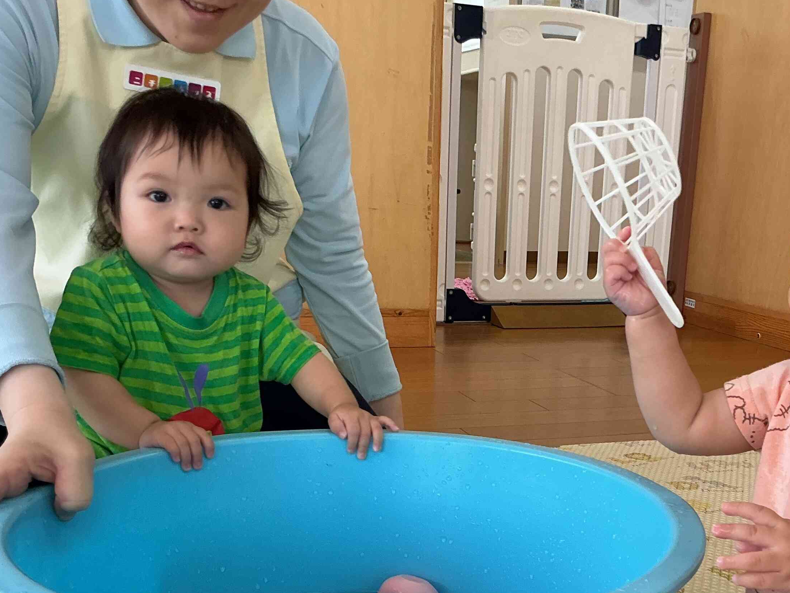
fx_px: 1096
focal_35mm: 48
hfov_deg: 39.3
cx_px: 514
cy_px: 465
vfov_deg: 29.6
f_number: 1.8
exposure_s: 1/120
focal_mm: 3
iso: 64
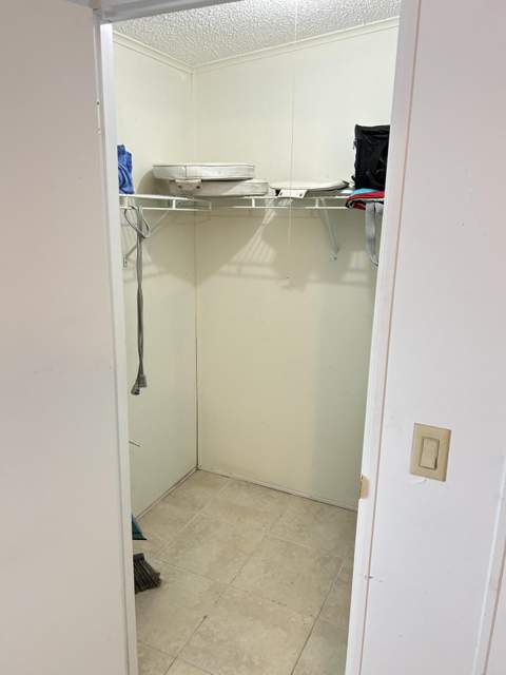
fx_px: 507
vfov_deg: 67.3
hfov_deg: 53.1
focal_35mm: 26
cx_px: 253
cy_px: 338
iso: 200
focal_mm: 5.7
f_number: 1.5
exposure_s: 1/60
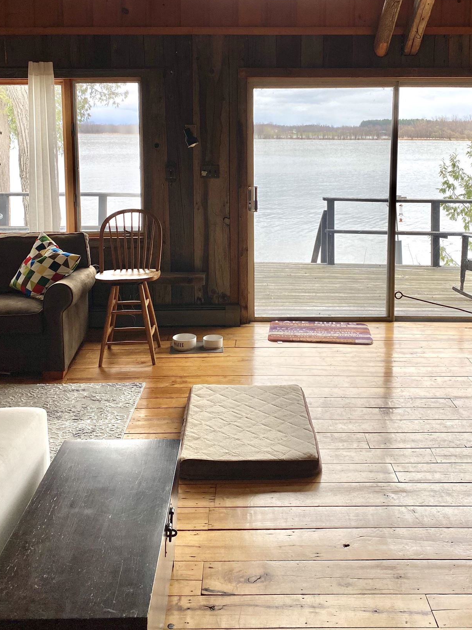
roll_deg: -0.9
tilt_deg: -7.1
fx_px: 673
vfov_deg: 49.5
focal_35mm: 37
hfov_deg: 38.7
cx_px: 244
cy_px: 226
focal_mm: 4.25
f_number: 1.8
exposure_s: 1/549
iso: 32
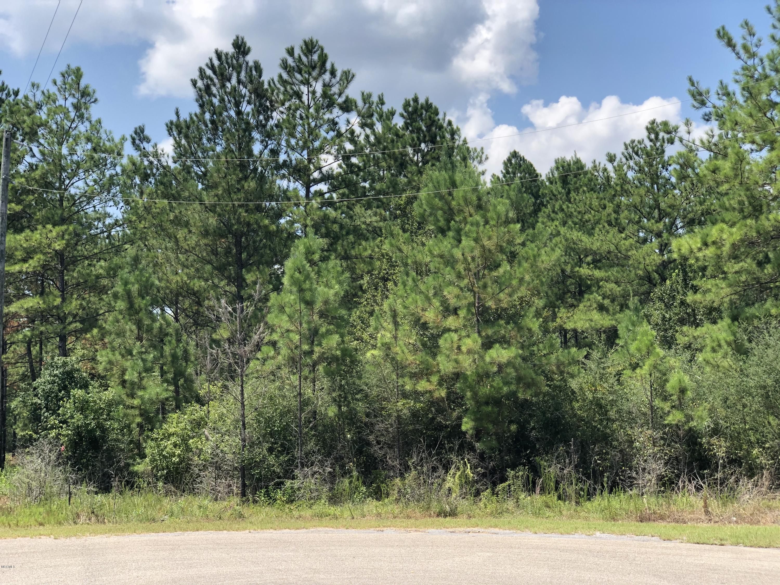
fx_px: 1172
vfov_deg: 28.0
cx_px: 390
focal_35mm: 52
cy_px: 292
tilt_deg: +7.3
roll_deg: +1.8
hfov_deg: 36.8
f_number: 2.4
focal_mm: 6
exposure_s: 1/546
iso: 16
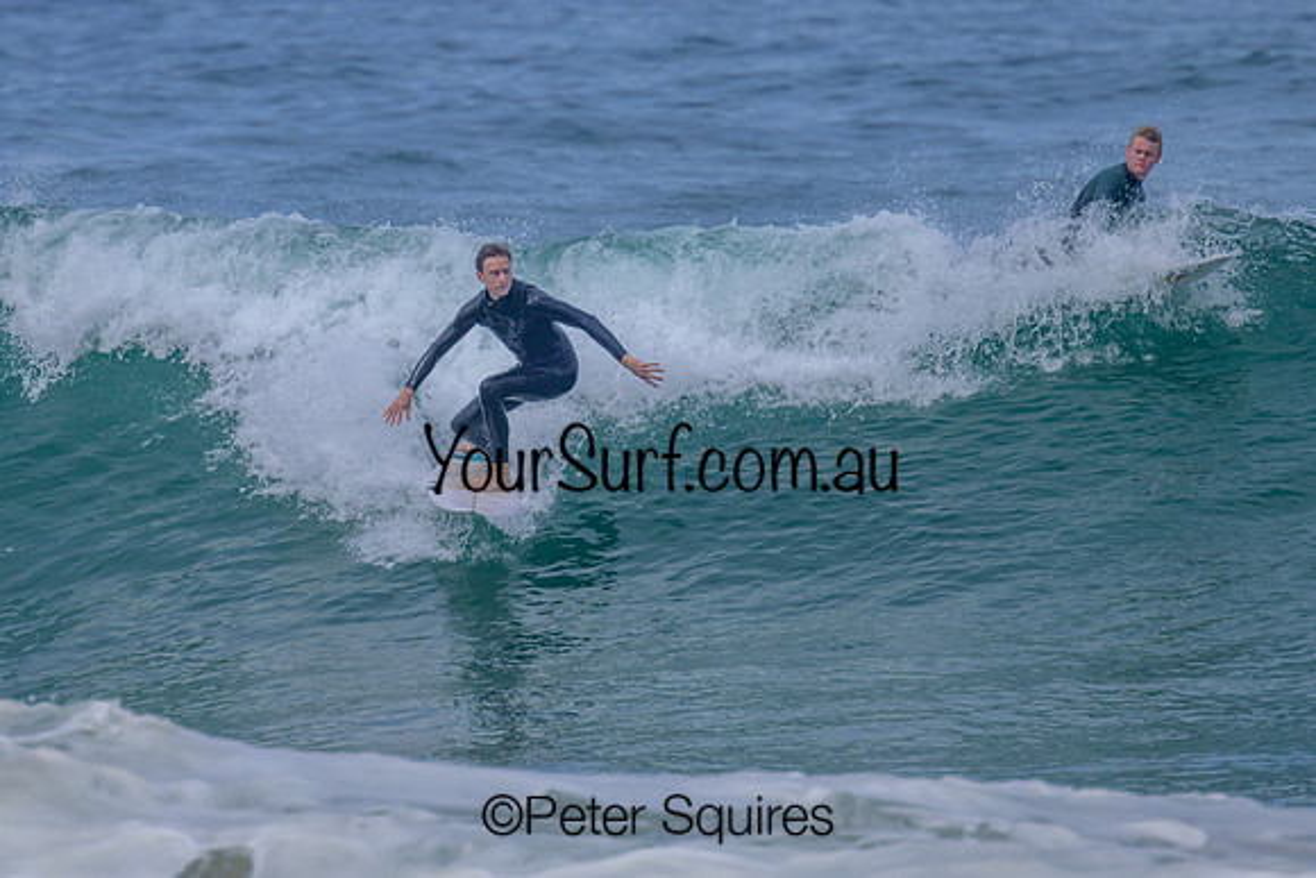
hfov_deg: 1.9
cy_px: 342
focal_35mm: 1077
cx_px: 569
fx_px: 39366
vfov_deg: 1.3
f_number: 11
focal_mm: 800
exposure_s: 1/2000
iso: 720
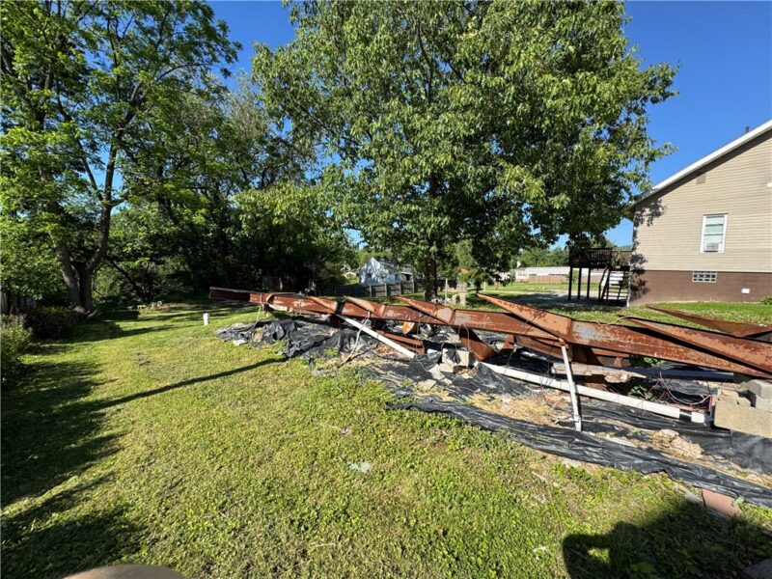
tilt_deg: -6.2
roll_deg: -0.5
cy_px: 290
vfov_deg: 85.7
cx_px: 386
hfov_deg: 102.1
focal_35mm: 14
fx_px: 312
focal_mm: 2.22
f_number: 2.2
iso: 50
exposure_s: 1/910
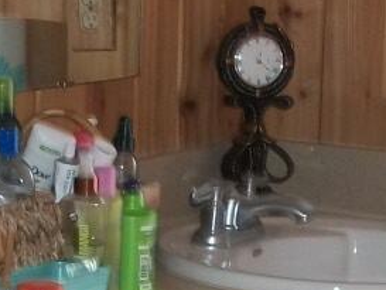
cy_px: 334
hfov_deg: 13.1
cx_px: 130
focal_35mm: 150
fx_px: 1673
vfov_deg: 9.8
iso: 80
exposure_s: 1/30
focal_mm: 5.7
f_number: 2.9
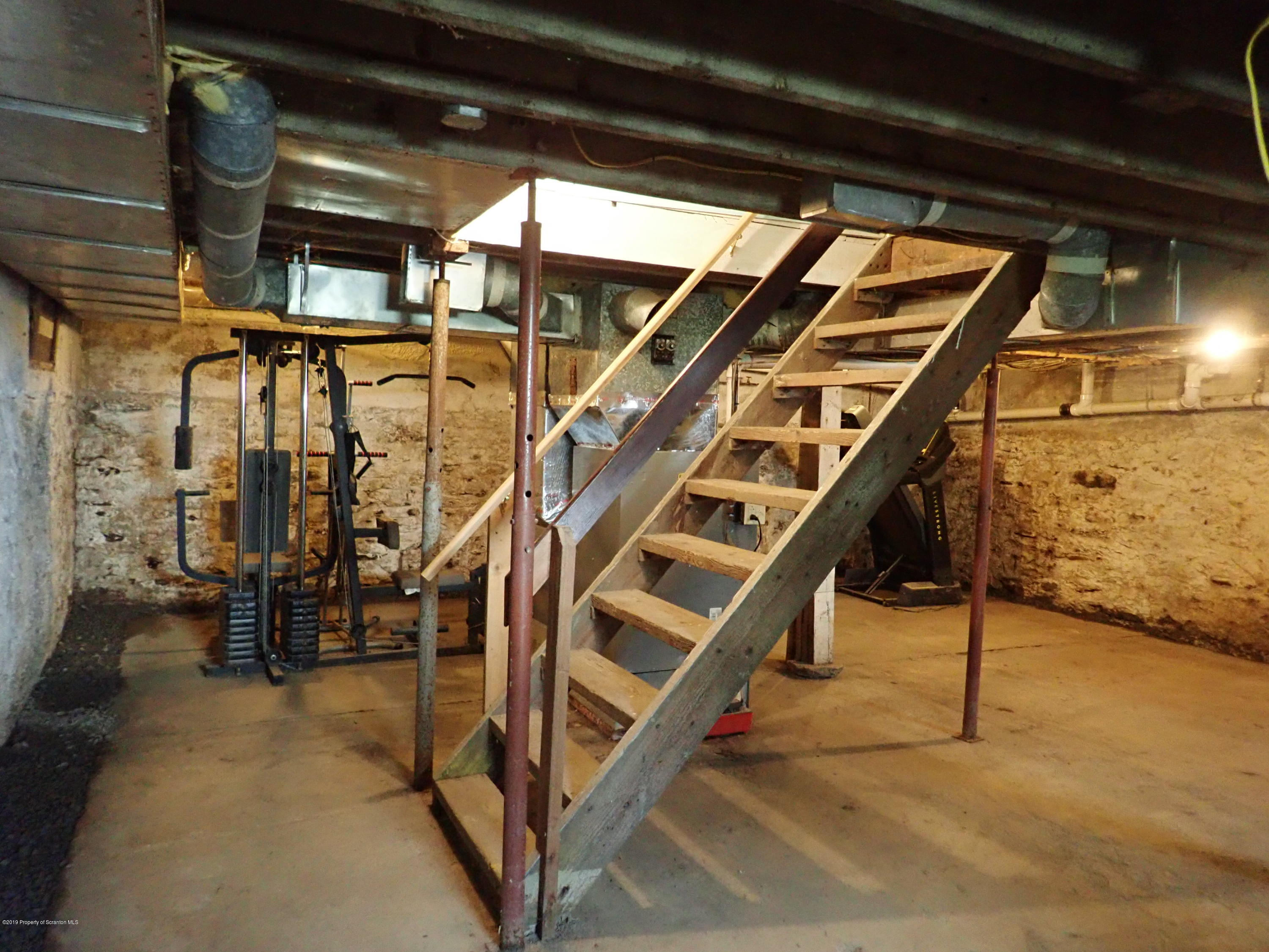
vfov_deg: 54.9
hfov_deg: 69.4
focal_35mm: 25
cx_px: 634
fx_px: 916
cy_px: 476
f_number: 2
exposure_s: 1/25
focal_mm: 4.5
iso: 800
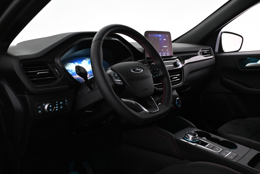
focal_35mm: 40
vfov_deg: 33.6
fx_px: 287
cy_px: 87
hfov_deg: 48.7
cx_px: 130
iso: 2800
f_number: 5.6
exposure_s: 1/30
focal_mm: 26.5
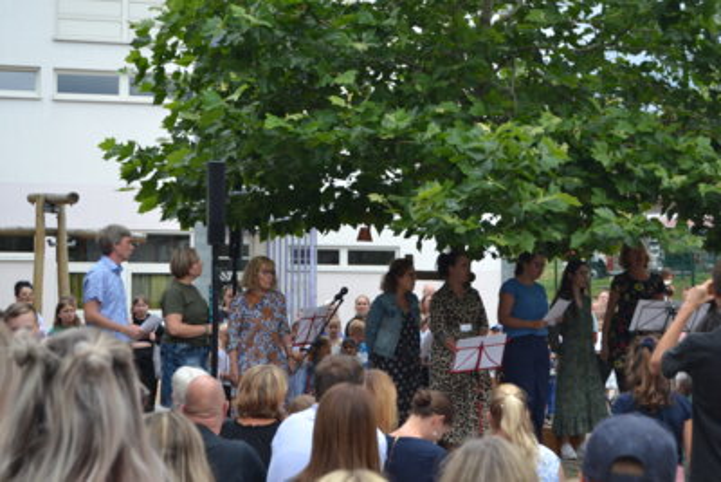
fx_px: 1503
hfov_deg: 27.0
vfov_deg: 18.2
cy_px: 241
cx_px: 360
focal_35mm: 75
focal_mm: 50
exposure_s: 1/125
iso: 125
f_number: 5.6
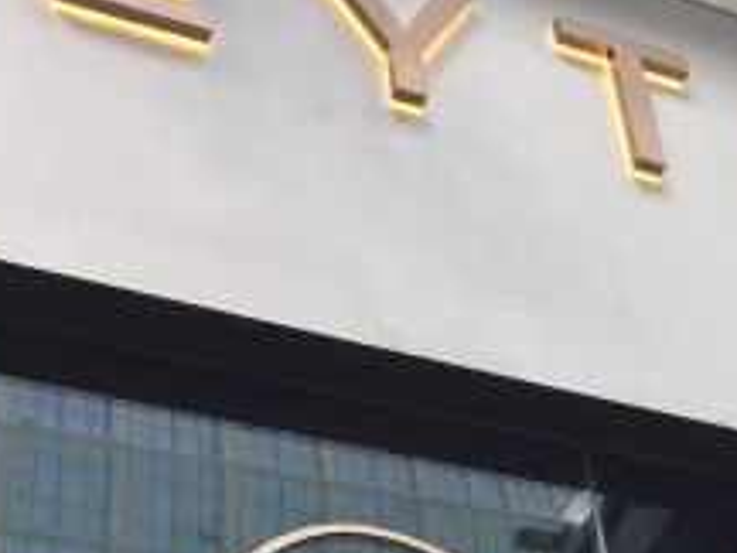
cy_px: 613
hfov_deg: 19.9
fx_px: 2001
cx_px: 819
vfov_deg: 15.3
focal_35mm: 94
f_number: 2.2
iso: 32
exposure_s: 1/163
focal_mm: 4.15
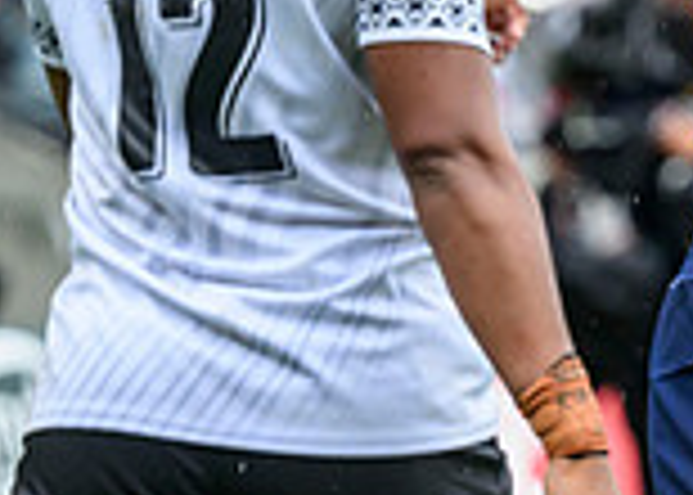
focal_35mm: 672
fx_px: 13226
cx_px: 1638
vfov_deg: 2.1
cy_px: 1
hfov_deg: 3.0
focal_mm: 145
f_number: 4.5
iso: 1250
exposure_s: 1/1000
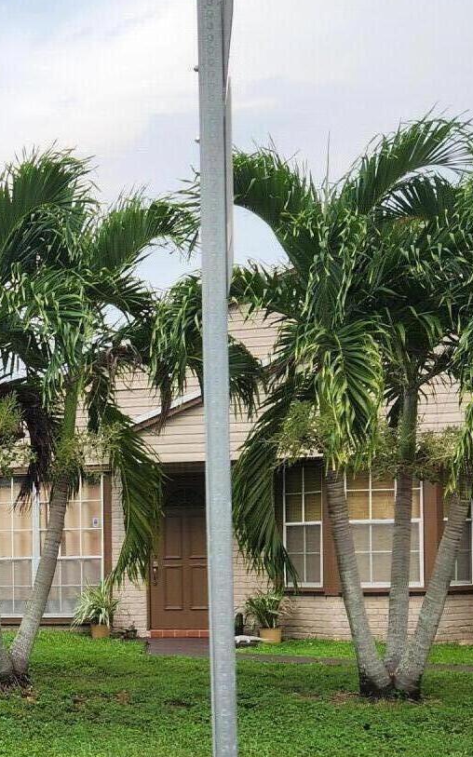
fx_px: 1238
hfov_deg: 20.0
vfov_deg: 33.3
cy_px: 578
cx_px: -129
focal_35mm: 60
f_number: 1.8
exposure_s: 1/873
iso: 20
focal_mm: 5.4
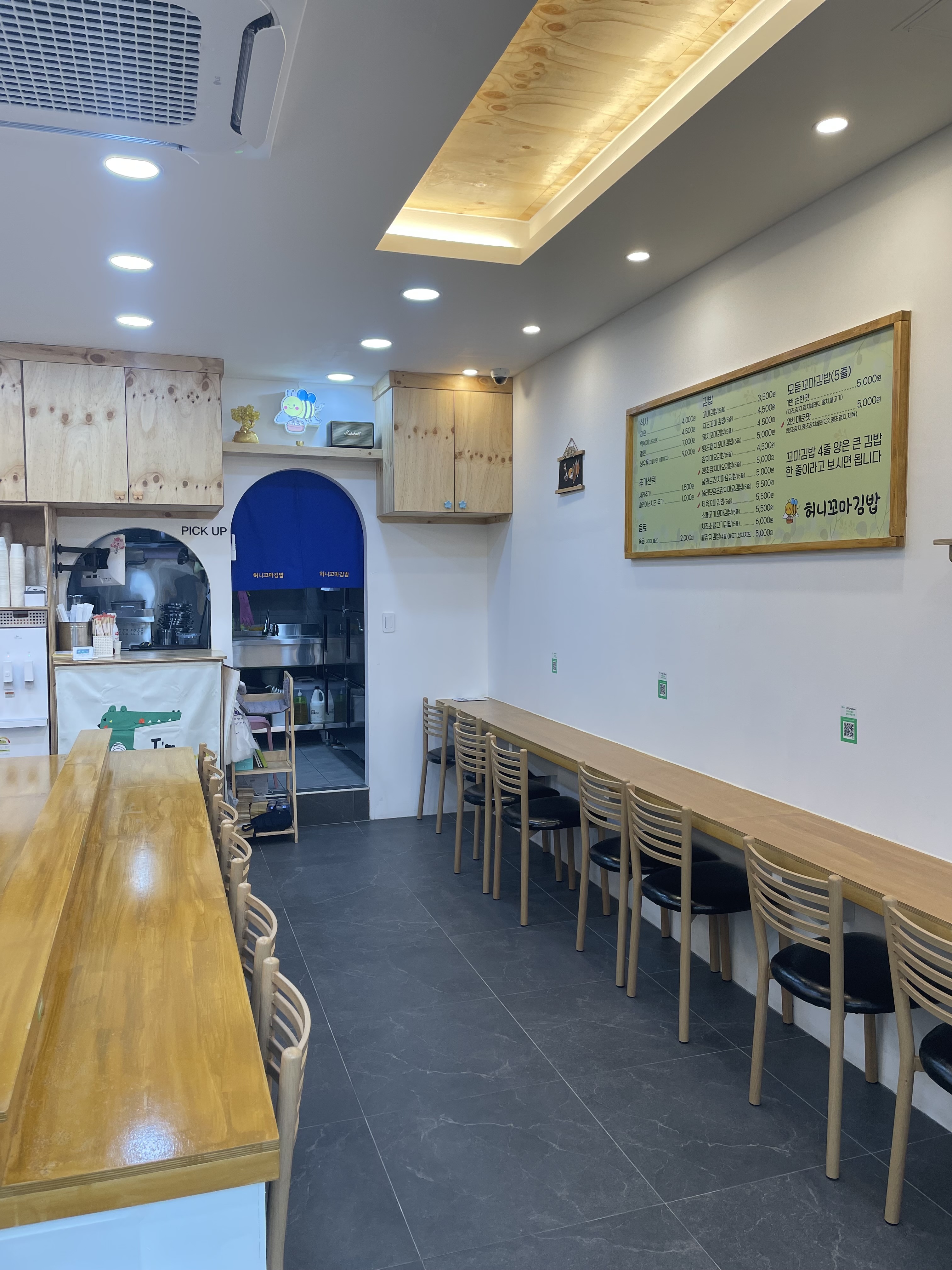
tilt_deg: -3.0
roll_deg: +0.0
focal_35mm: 26
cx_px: 476
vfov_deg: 67.3
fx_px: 953
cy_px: 635
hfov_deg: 53.1
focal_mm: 4.2
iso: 50
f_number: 1.6
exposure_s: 1/120
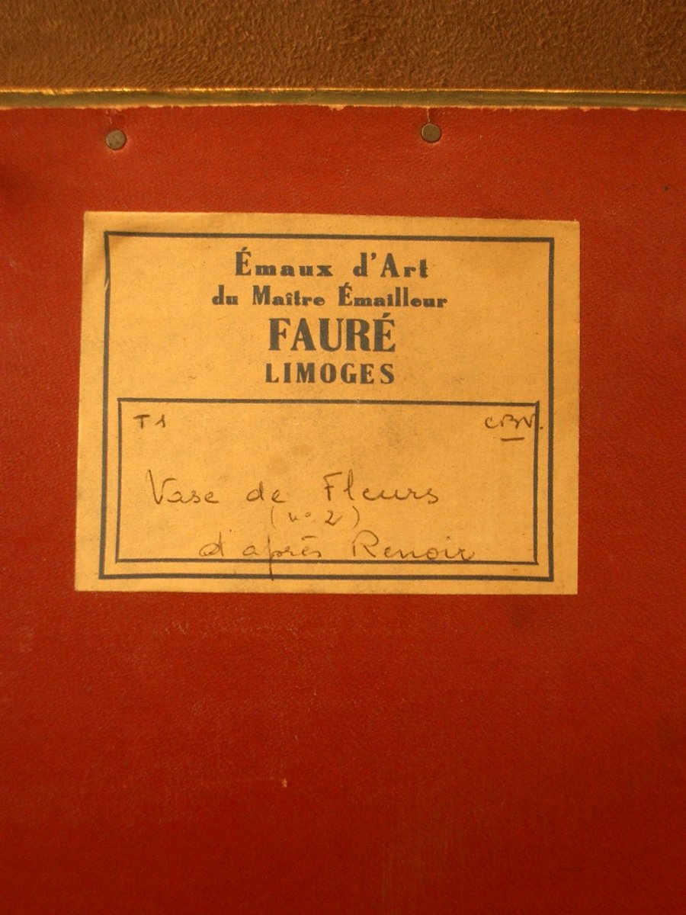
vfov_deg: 38.9
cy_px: 458
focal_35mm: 49
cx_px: 343
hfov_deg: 29.7
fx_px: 1295
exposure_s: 1/50
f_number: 3.1
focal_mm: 8.2
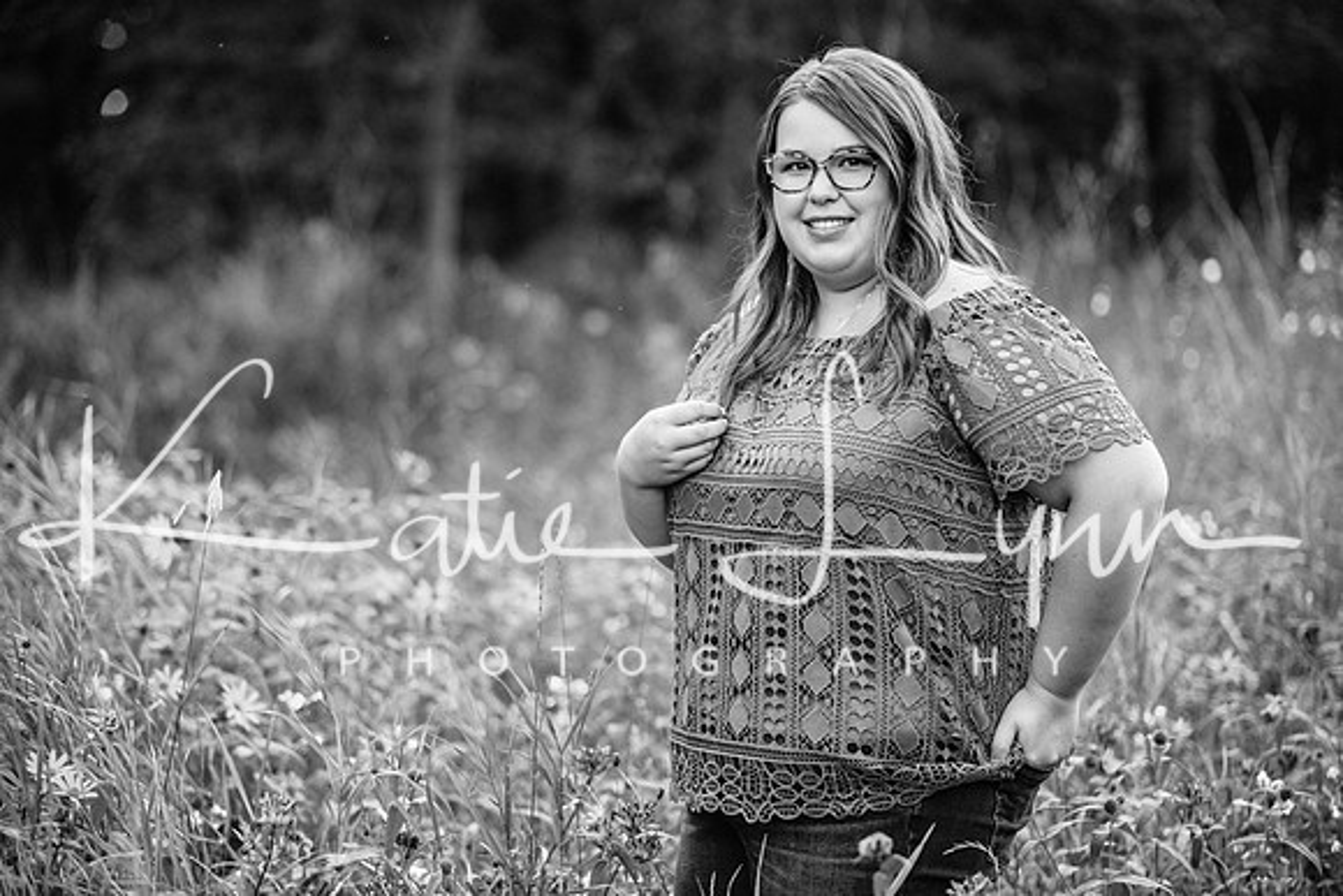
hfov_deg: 18.3
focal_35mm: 112
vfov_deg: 12.2
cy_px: 448
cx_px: 672
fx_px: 4179
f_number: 2.8
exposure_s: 1/250
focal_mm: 112
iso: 320
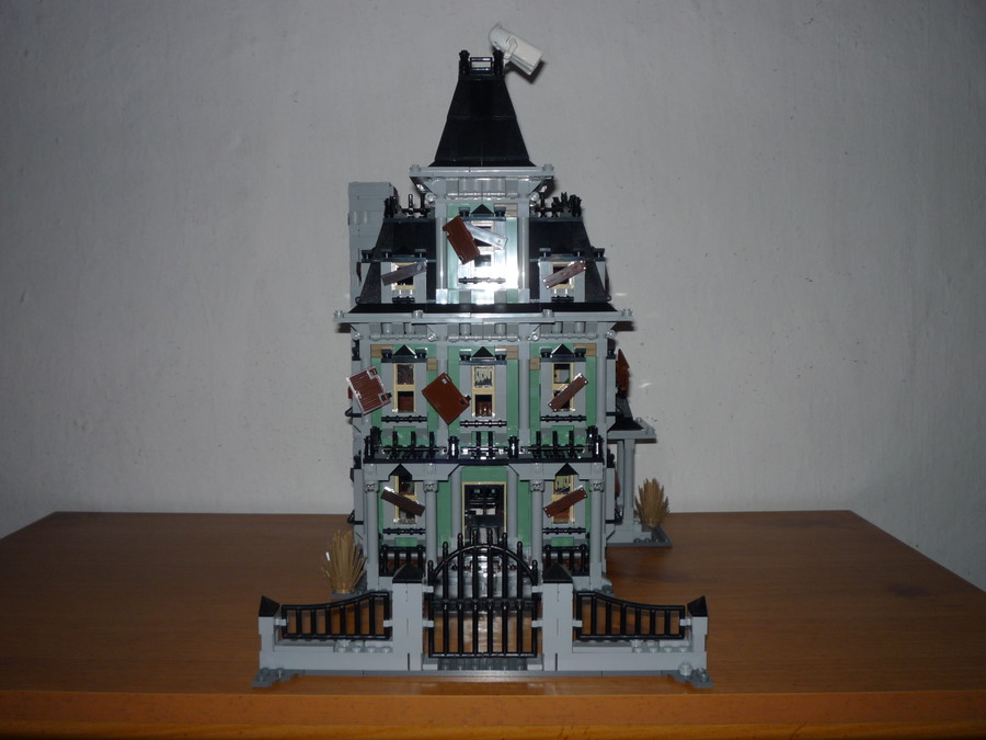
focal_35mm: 32
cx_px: 493
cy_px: 370
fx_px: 911
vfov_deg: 44.2
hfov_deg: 56.8
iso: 100
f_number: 3.3
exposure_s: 1/30
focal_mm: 5.2
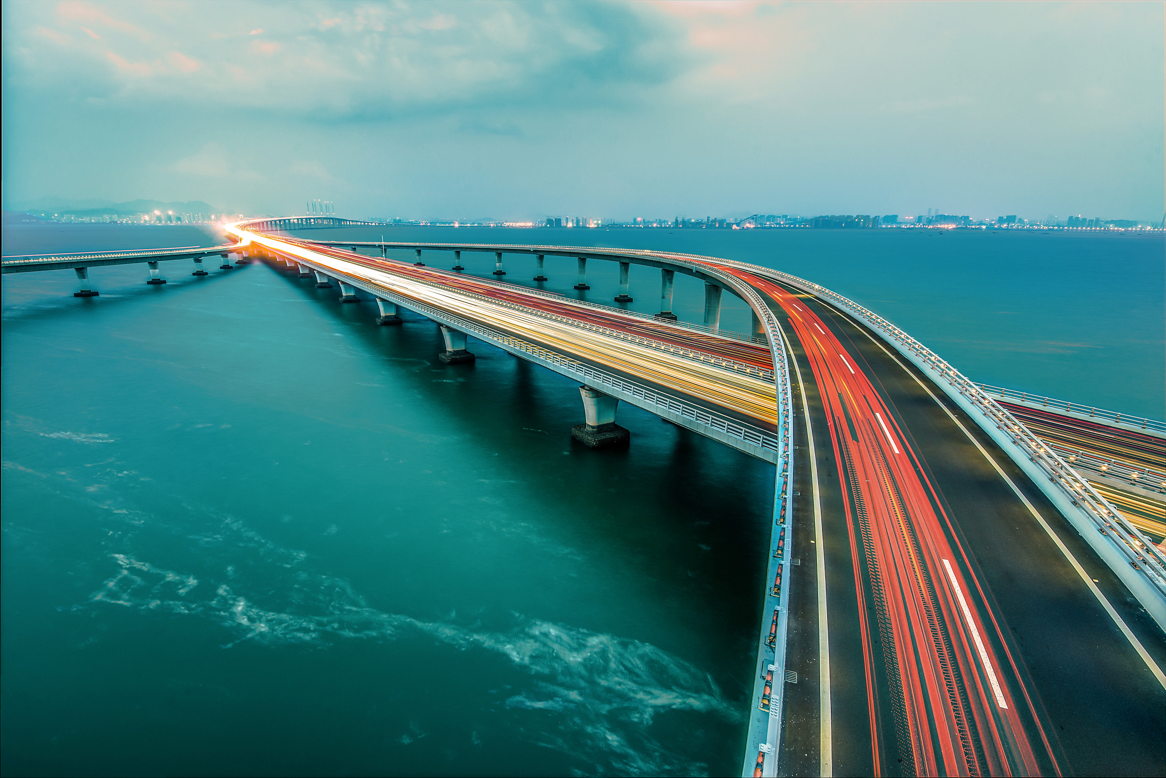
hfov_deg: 93.3
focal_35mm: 17
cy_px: 389
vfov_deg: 70.5
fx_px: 551
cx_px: 583
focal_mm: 17
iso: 200
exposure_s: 15
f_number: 10
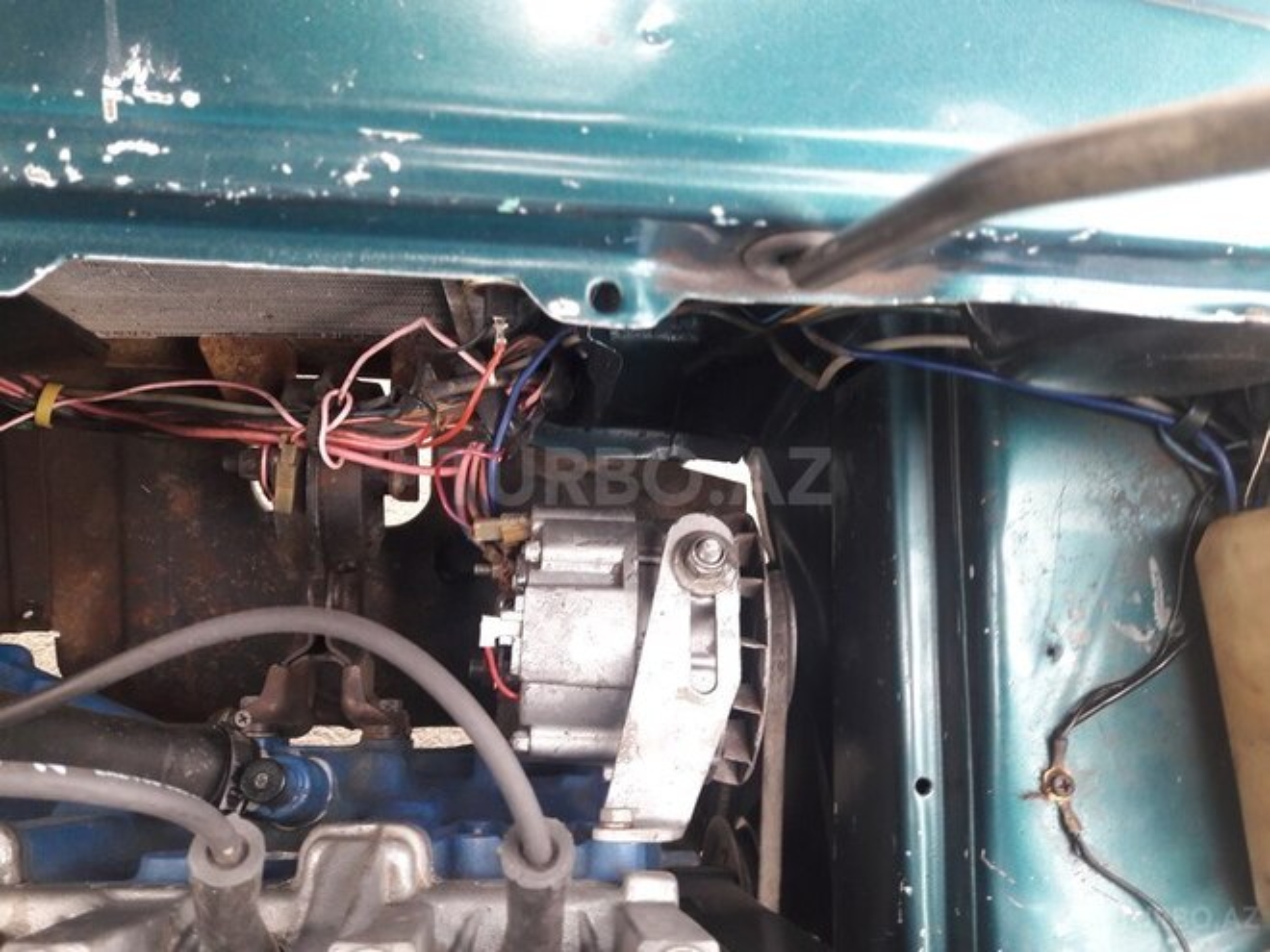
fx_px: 1027
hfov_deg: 63.4
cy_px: 476
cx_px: 635
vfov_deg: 49.7
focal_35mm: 28
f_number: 1.9
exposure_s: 1/33
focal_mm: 3.7
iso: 80
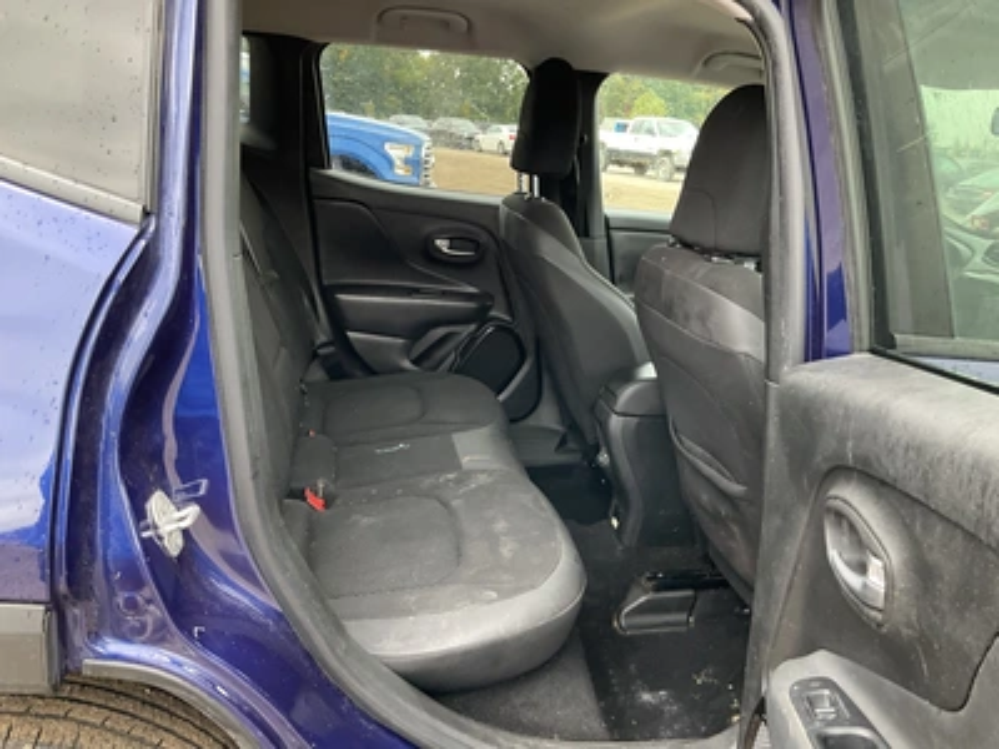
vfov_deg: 48.2
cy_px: 374
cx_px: 500
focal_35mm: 29
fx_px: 837
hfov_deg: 61.7
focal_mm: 3
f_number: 1.8
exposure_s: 1/60
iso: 100
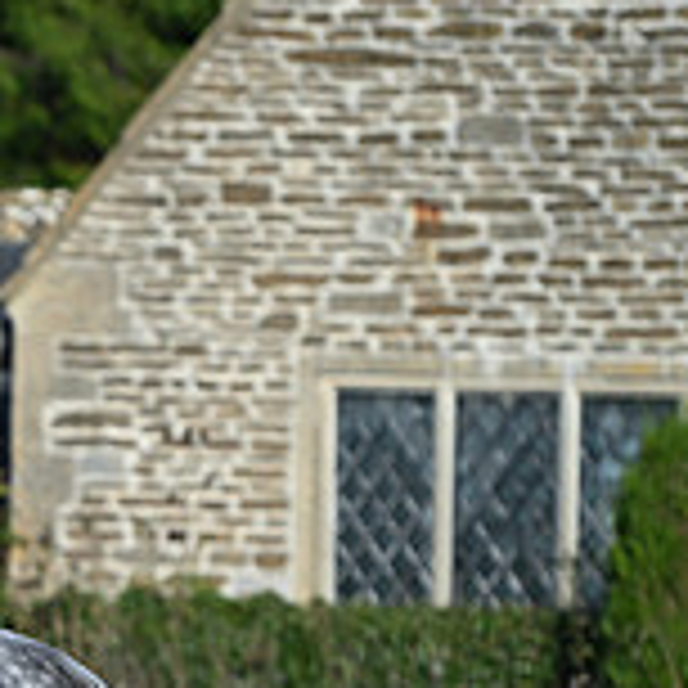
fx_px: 9804
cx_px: -603
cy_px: 758
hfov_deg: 4.0
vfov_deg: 4.0
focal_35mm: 436
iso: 110
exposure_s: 1/1250
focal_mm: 135
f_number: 3.5
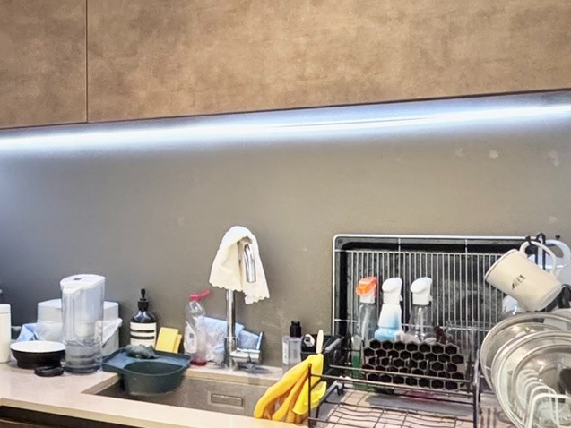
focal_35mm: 45
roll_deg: -0.6
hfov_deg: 37.4
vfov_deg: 32.2
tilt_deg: +0.9
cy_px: 210
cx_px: -5
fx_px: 742
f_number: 2.2
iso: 500
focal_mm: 2.22
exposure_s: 1/50
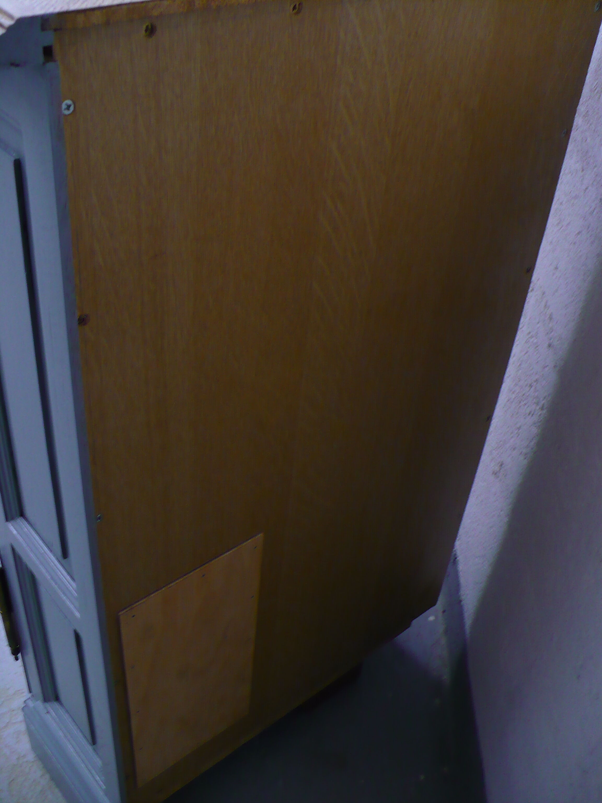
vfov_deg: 50.1
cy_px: 402
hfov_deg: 38.7
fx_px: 858
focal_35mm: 37
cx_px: 301
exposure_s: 1/8
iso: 200
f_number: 2.8
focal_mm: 6.1
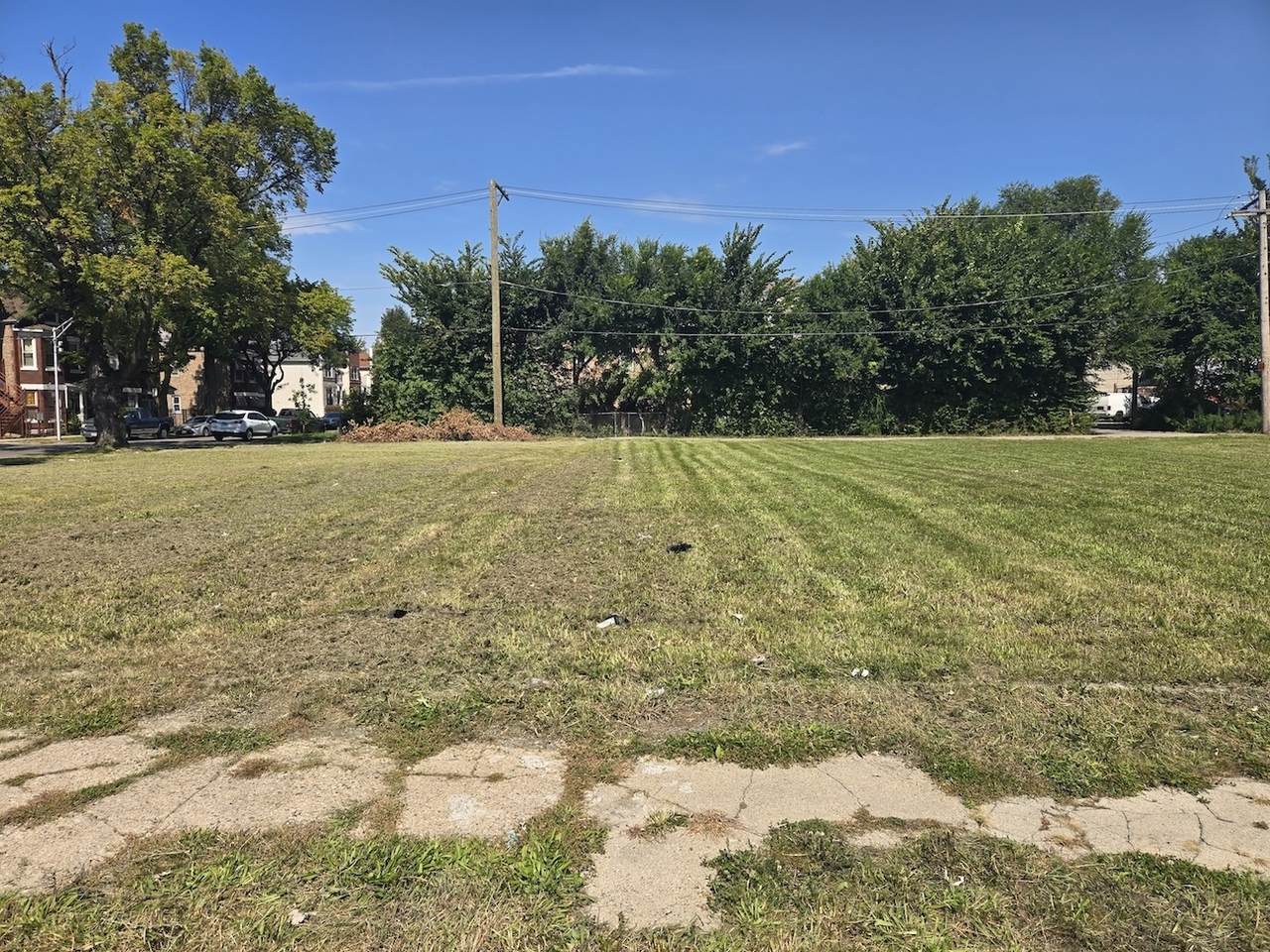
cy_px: 476
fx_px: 844
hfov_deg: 73.9
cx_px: 635
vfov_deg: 58.9
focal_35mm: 23
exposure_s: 1/1941
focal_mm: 5.4
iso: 25
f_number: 1.8
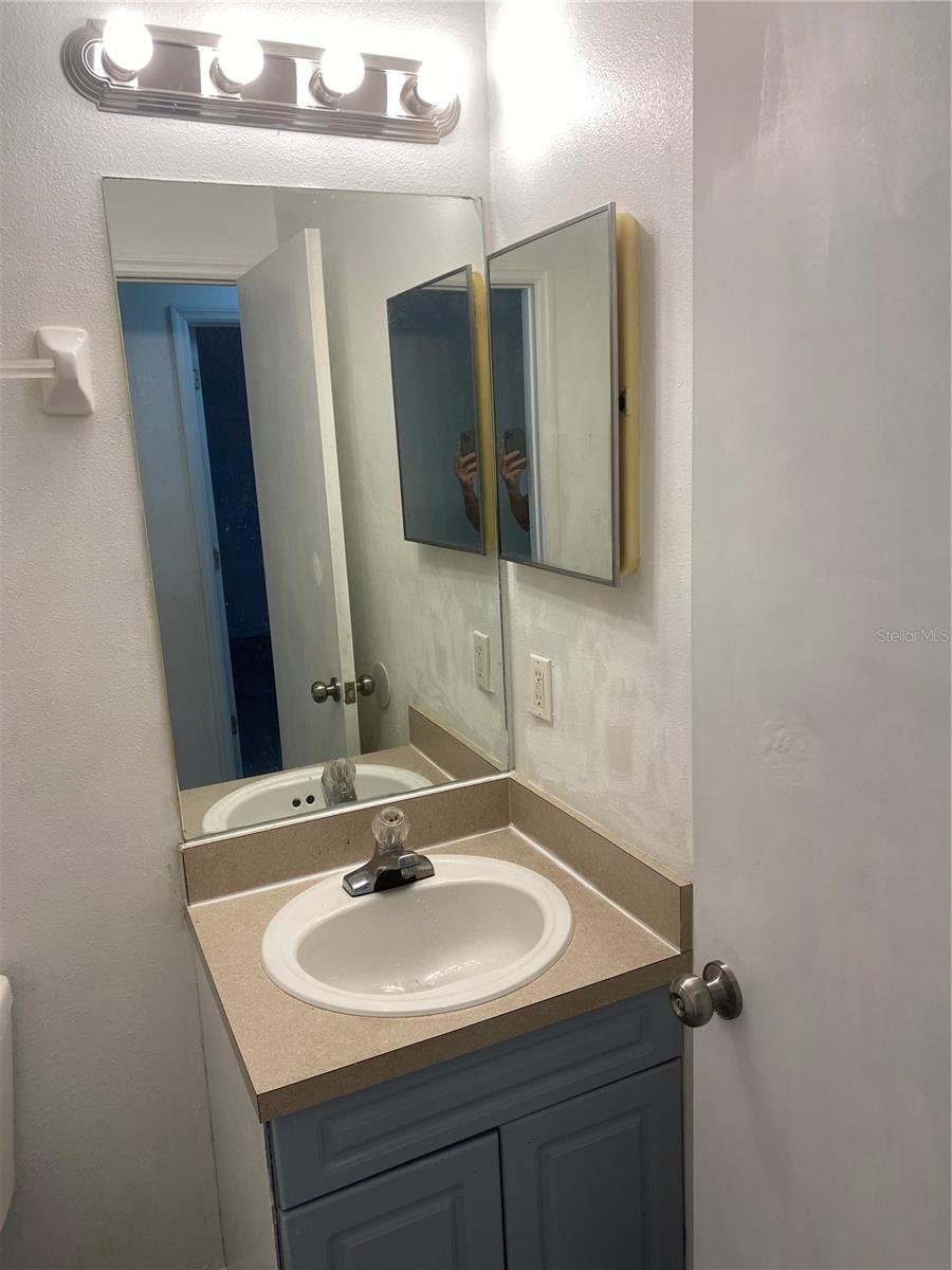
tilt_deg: -11.5
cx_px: 476
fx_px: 953
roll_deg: +3.7
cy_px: 635
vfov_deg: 67.3
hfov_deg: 53.1
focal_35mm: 26
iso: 40
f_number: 1.8
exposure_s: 1/120
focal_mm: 4.25
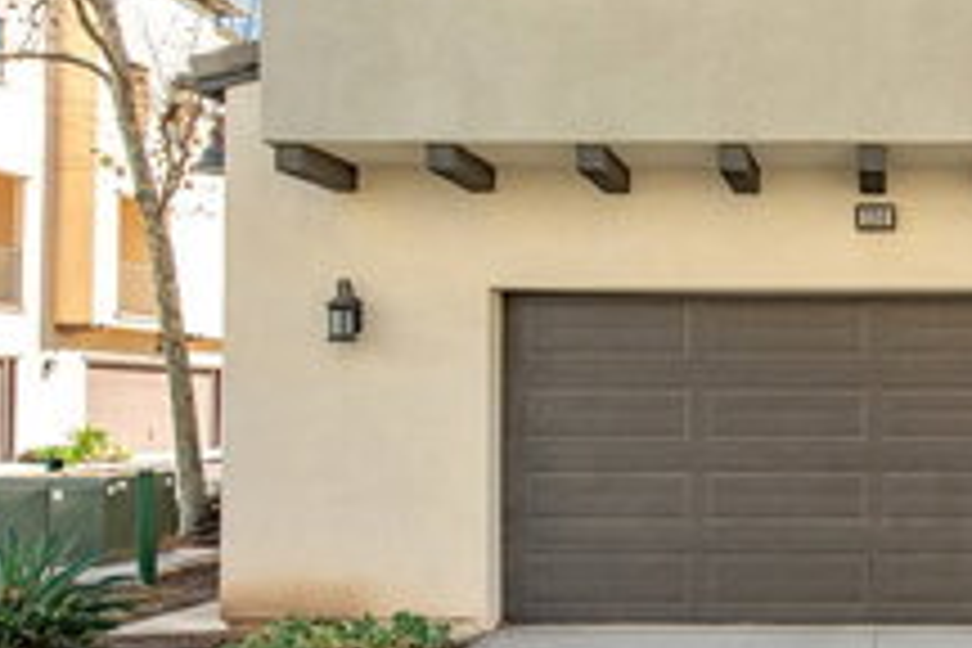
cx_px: 882
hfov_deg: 44.0
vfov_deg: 33.4
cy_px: 369
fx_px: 1080
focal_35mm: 40
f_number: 8
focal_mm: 18
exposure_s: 1/250
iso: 200
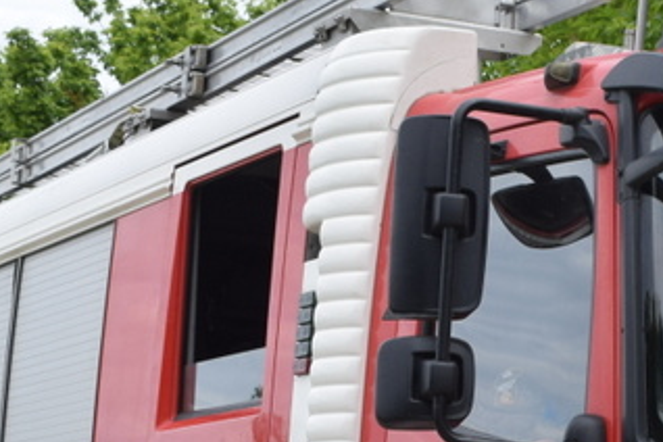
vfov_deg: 8.9
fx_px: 2815
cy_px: 550
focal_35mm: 153
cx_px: 694
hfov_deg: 13.2
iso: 250
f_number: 8
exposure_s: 1/250
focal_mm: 27
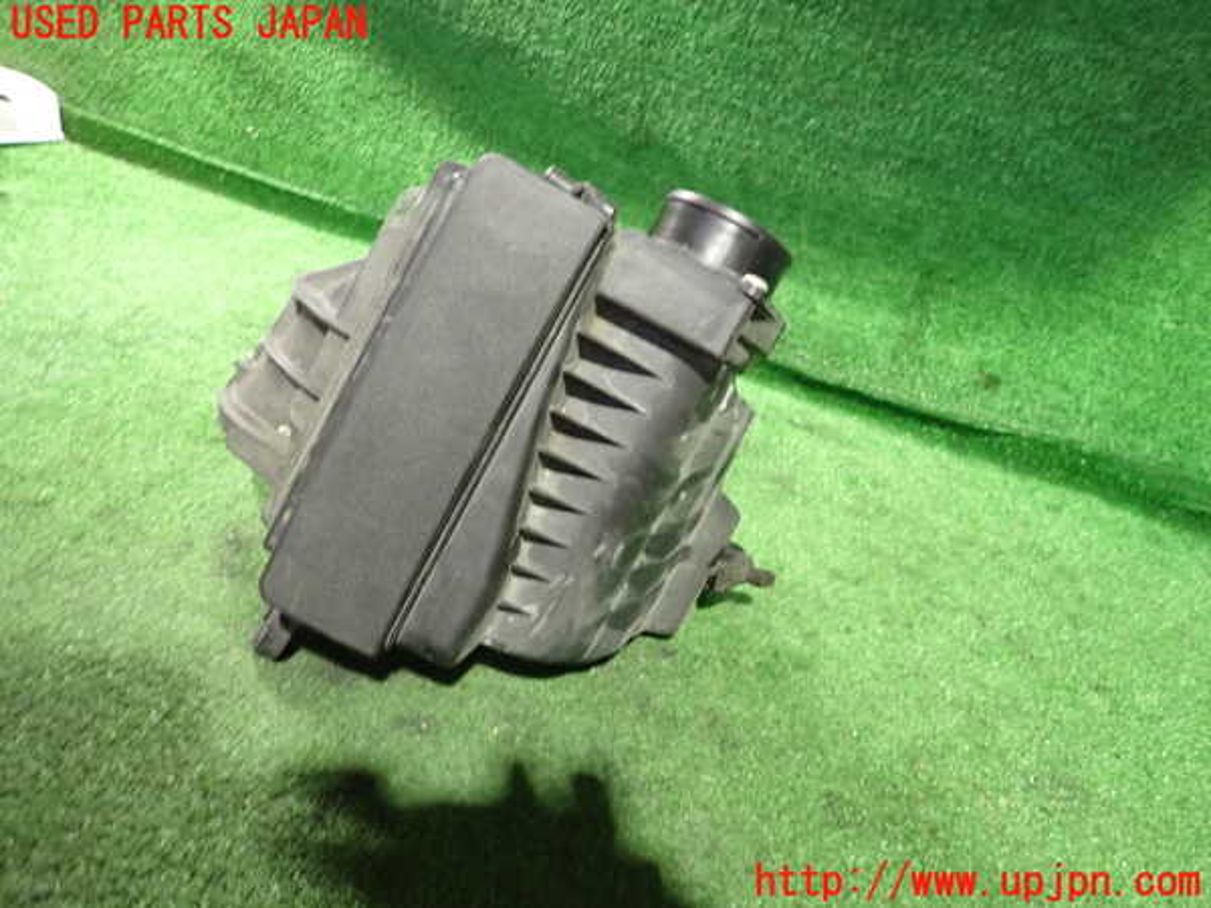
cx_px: 606
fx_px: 875
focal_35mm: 25
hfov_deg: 69.4
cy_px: 454
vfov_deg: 54.9
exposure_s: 1/20
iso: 800
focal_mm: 4.5
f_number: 2
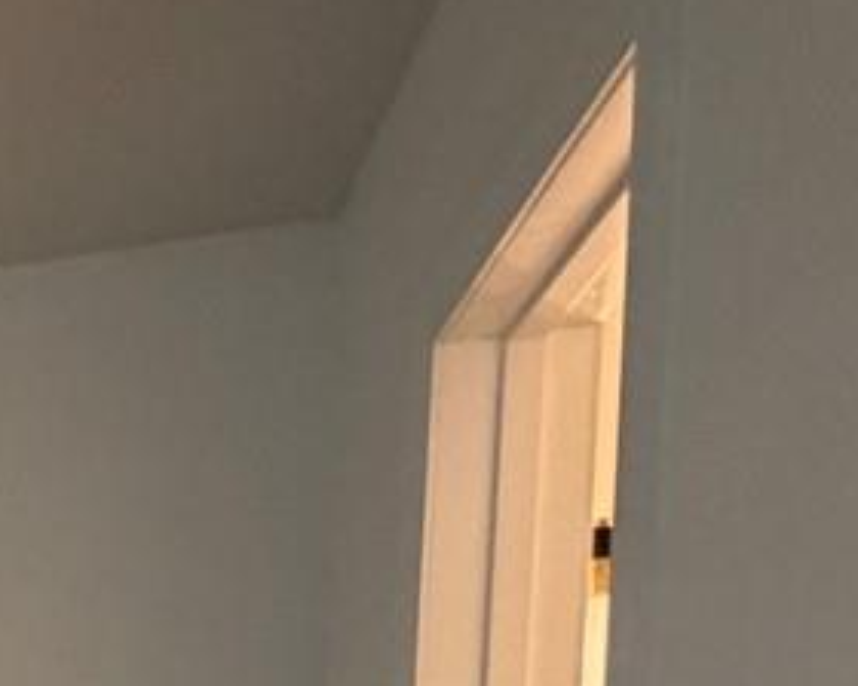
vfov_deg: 17.3
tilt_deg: -2.6
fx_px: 1981
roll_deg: -0.7
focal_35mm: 78
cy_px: 1084
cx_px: -1247
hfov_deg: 14.5
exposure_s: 1/60
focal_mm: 2.22
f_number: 2.2
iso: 160
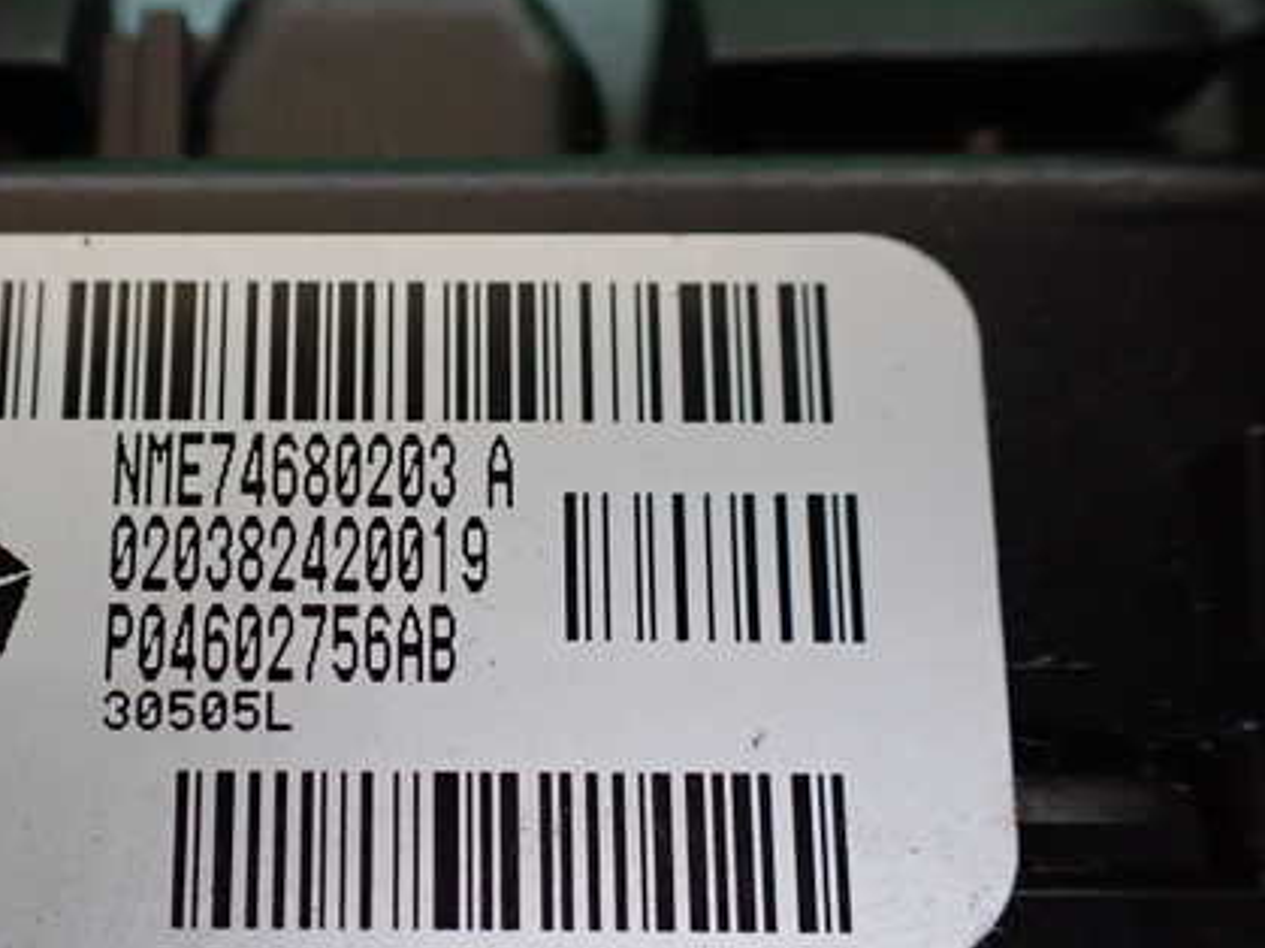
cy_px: 543
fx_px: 1571
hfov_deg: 43.0
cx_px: 386
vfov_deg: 33.5
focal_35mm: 43
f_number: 2.3
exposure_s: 1/125
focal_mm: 5.4
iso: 640
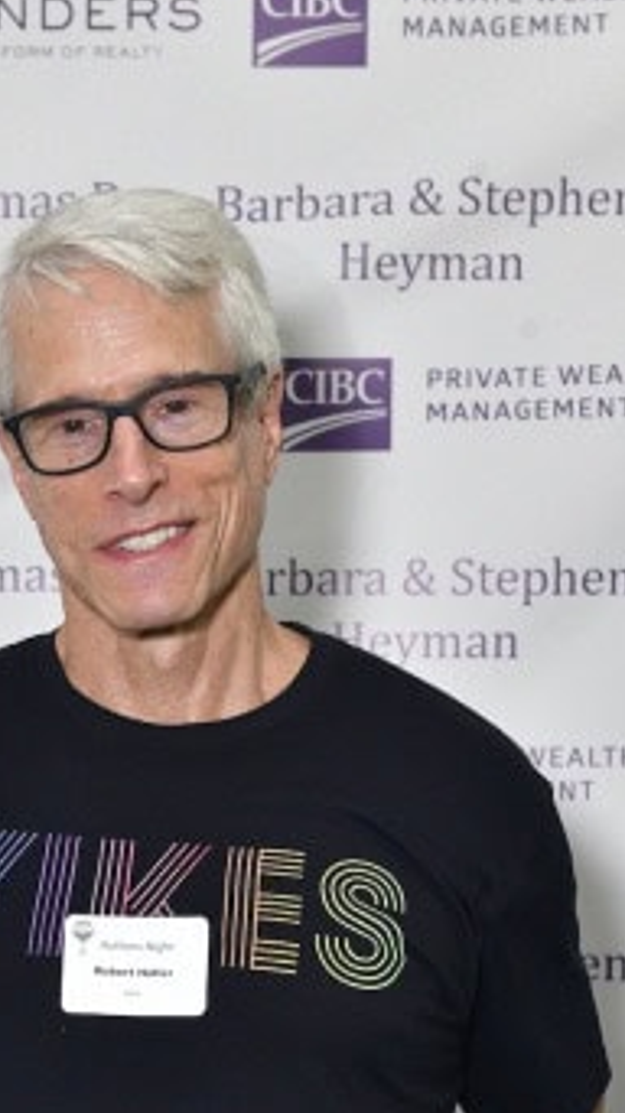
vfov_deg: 20.5
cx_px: 143
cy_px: 924
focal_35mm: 103
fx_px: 3039
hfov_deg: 11.7
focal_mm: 56
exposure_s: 1/160
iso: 1250
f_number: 6.3
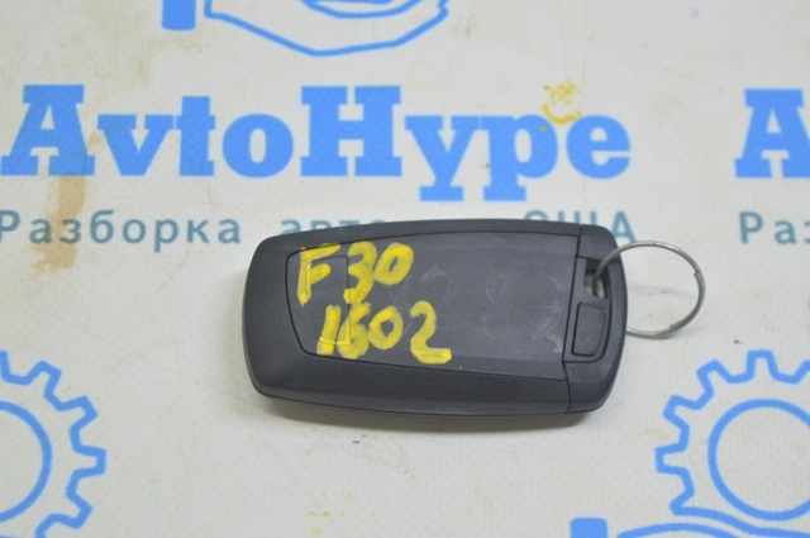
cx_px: 405
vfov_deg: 16.5
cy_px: 269
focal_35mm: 82
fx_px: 1854
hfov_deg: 24.6
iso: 400
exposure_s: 1/20
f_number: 5.6
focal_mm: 55
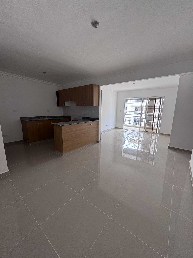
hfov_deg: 85.7
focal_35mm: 14
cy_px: 129
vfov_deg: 102.1
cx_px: 96
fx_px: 104
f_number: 2.2
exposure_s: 1/99
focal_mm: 2.22
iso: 100
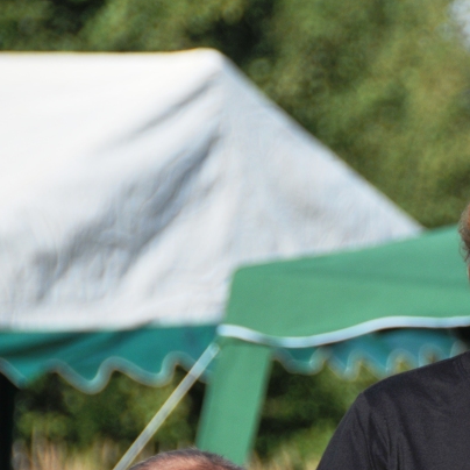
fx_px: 7435
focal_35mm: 484
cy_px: 357
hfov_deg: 3.6
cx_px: 524
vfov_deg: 3.6
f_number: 5.6
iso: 320
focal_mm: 150
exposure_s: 1/1600
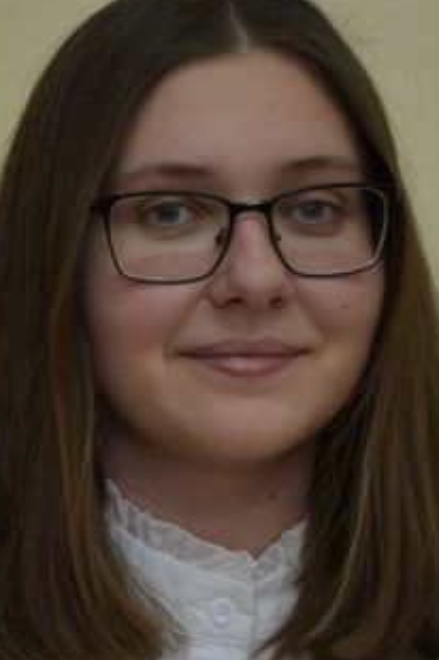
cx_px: 213
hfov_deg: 7.4
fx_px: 3410
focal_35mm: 186
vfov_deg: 11.0
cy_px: 547
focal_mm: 32
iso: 360
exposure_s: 1/30
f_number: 4.8
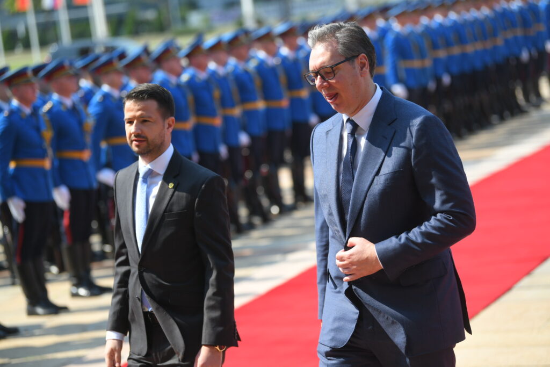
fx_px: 1910
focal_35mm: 125
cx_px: 275
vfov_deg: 11.0
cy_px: 184
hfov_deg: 16.4
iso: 400
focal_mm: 125
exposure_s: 1/3200
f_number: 2.8
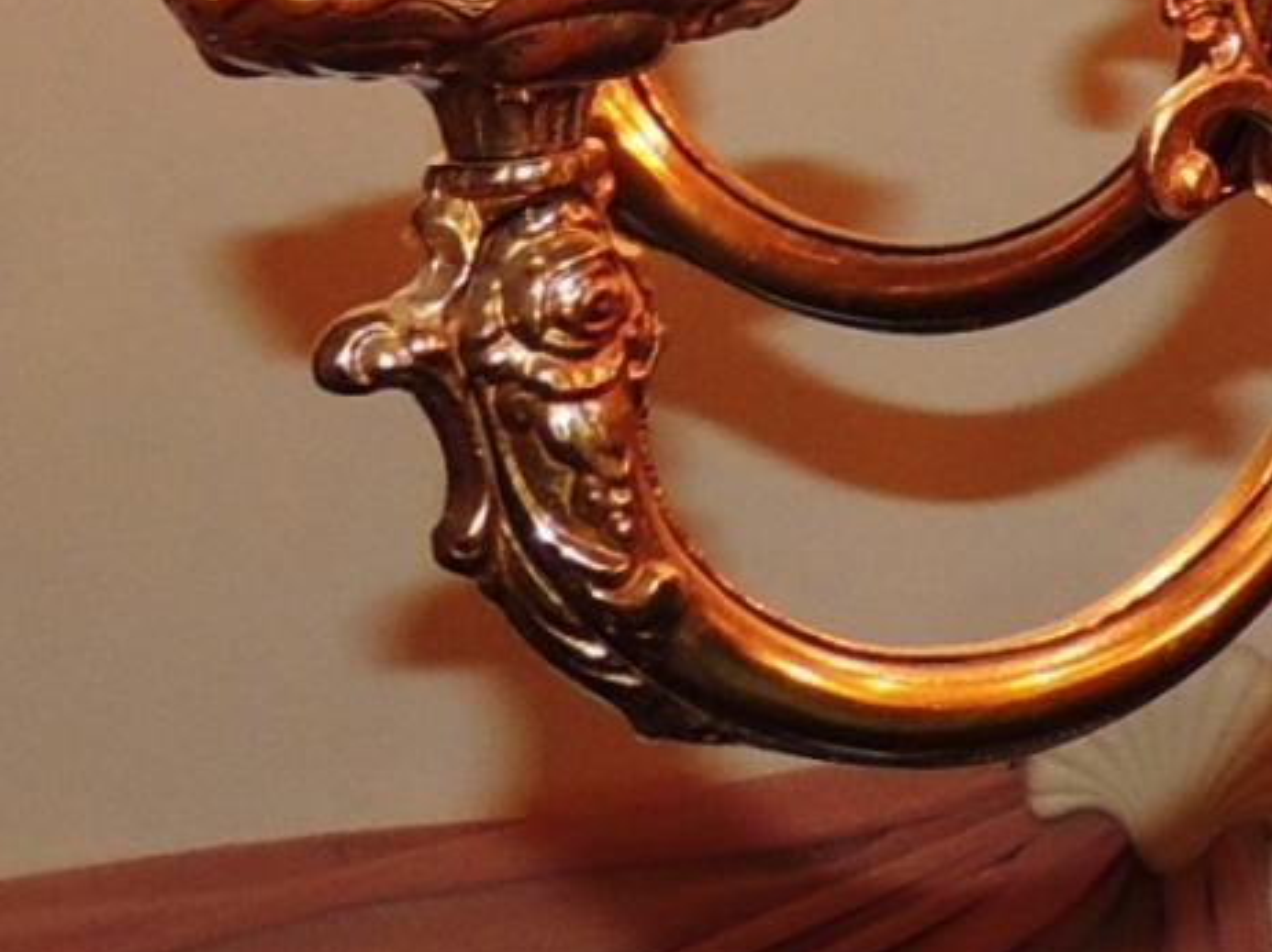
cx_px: 2409
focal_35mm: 156
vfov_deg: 9.2
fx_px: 5729
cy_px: -647
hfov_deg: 11.6
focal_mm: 4.3
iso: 100
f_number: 3
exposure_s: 1/80
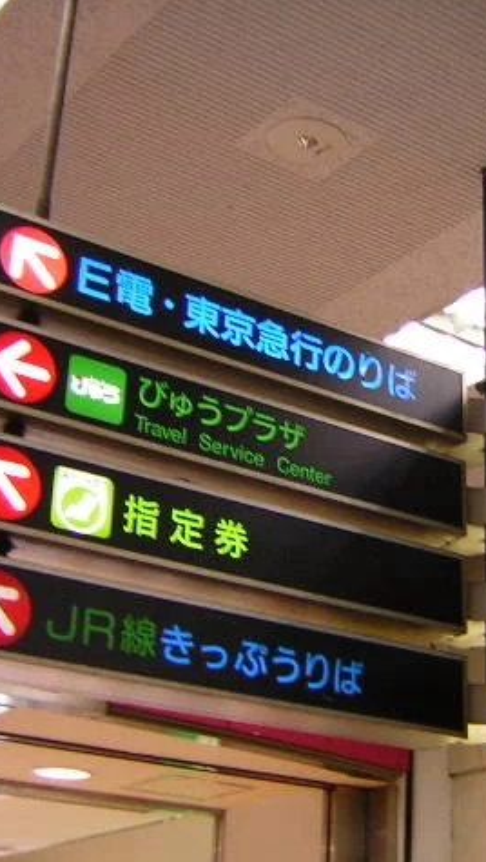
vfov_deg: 33.3
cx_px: 482
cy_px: 433
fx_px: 1442
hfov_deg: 18.6
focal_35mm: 63
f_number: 2.8
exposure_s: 1/11.2
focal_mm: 5.6
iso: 50
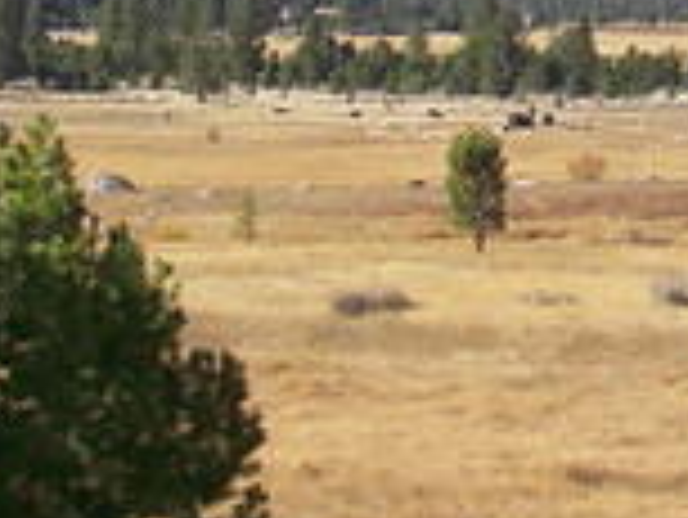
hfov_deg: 12.0
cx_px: 962
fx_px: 3163
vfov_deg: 9.3
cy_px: 0
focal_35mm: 159
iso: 64
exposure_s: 1/640
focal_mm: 6.3
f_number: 3.3
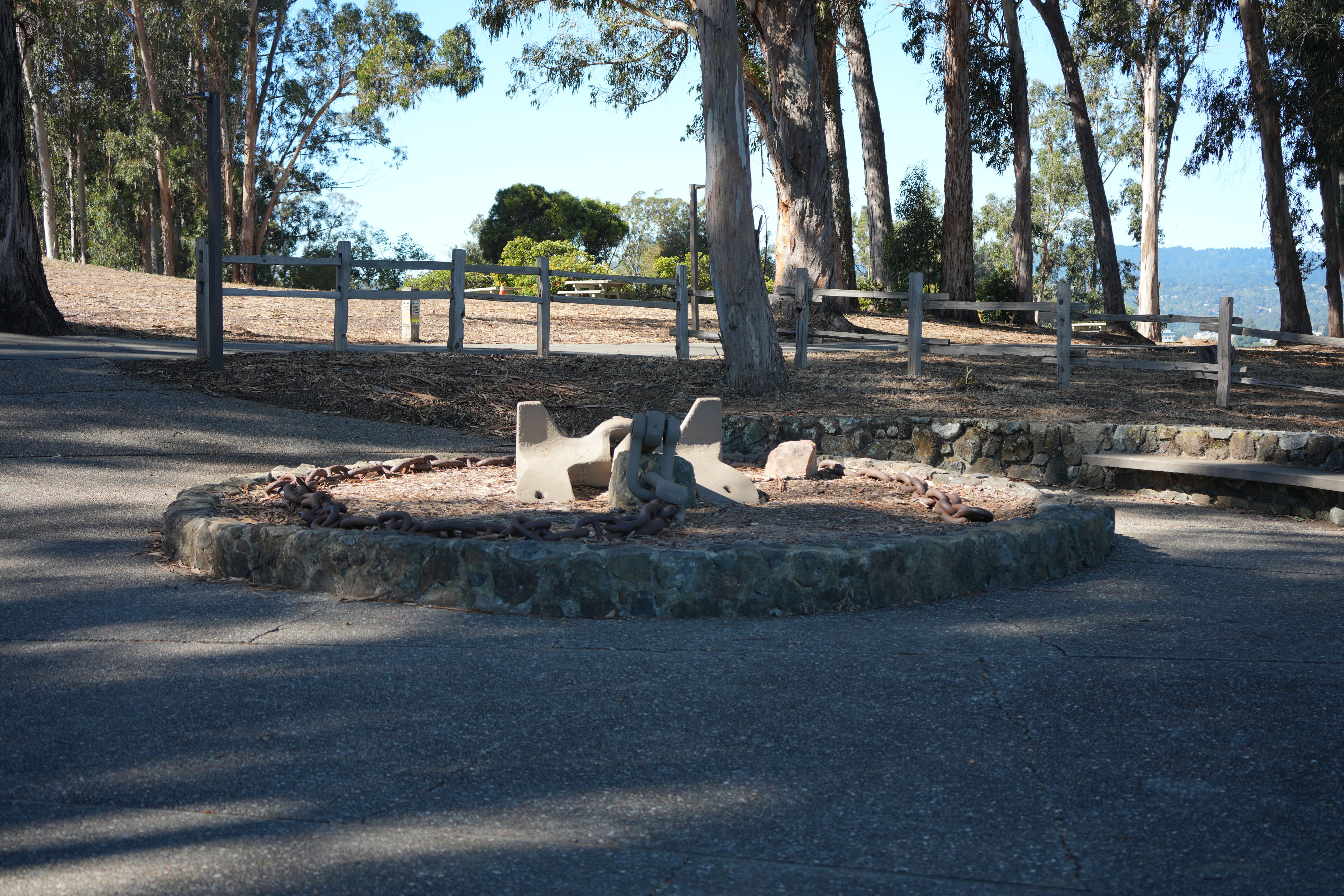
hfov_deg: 39.6
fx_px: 1867
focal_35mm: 50
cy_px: 448
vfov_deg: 27.0
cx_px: 672
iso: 100
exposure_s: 1/200
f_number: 4.5
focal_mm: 50
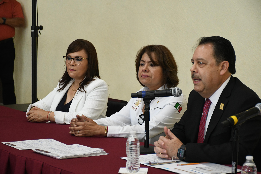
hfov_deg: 18.3
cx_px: 130
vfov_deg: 12.2
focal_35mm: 112
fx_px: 812
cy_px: 87
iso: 2500
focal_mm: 75
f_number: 5
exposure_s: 1/100
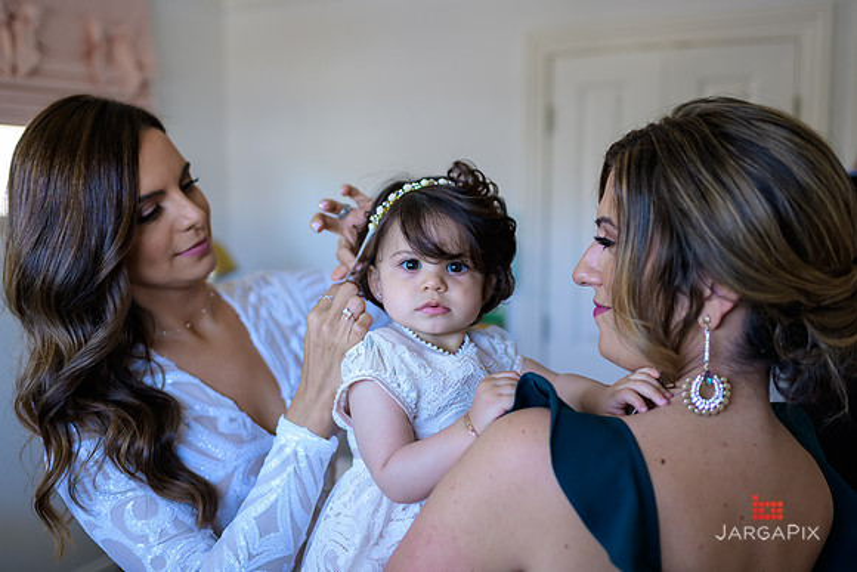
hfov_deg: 54.4
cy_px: 286
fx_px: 833
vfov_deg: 37.9
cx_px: 428
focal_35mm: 35
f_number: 2
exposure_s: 1/125
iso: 500
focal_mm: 35
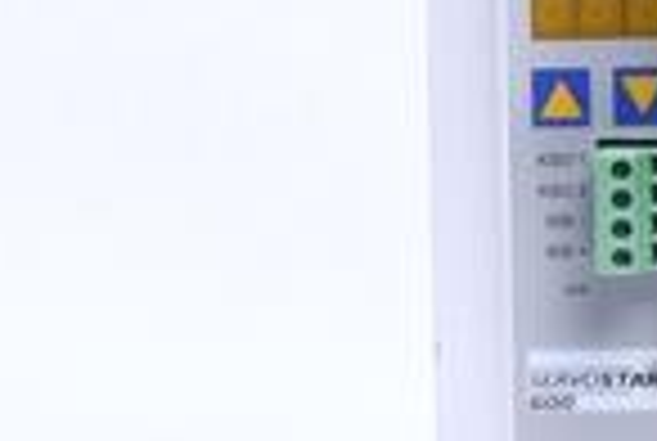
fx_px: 2249
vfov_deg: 11.2
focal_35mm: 123
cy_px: 162
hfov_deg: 16.3
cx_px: 634
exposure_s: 1/200
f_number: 14
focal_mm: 20
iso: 200
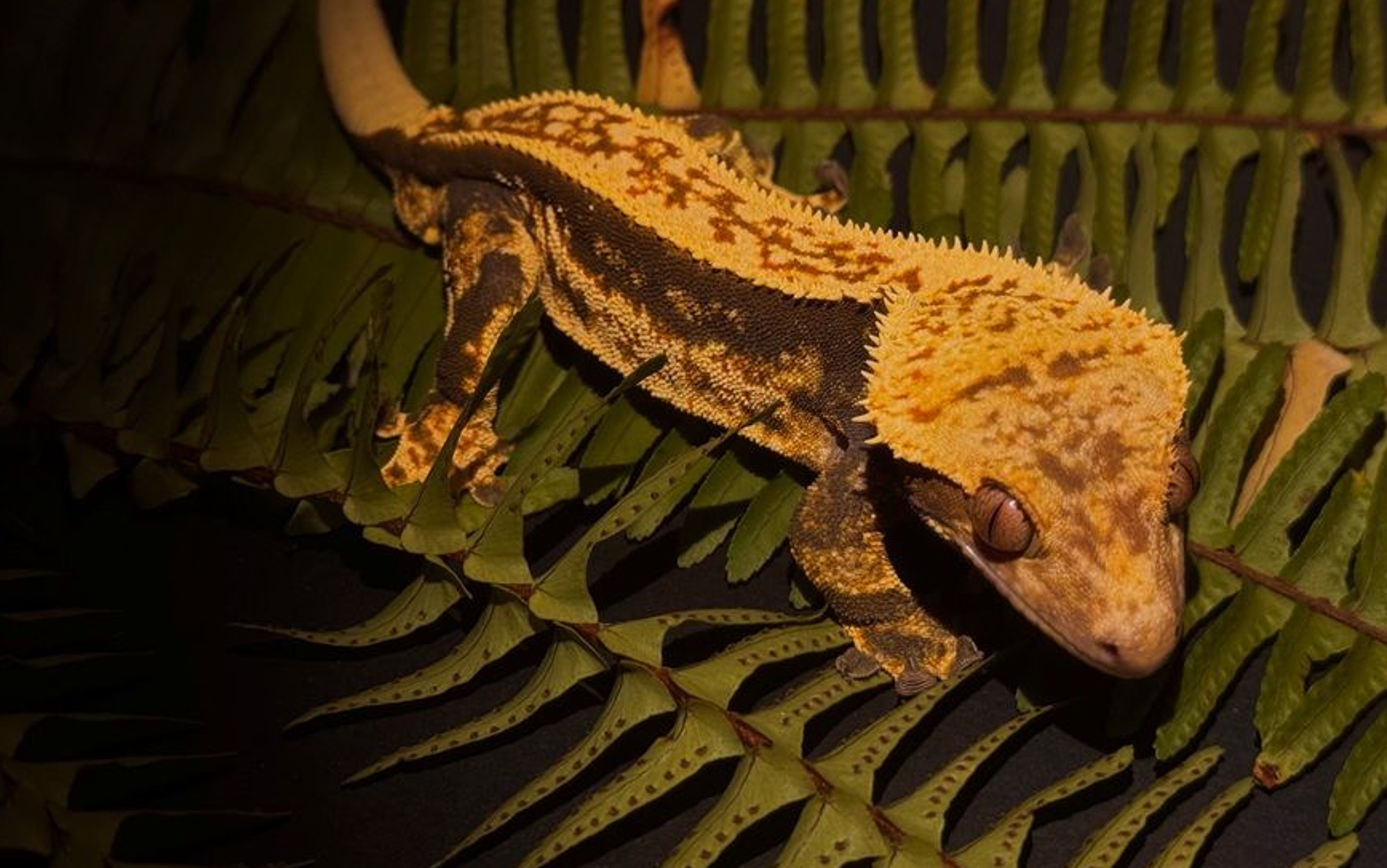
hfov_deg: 34.0
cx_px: 775
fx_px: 2269
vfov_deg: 21.5
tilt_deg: -41.1
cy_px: 261
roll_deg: +6.5
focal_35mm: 60
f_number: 1.78
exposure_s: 1/118
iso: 100
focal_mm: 6.76
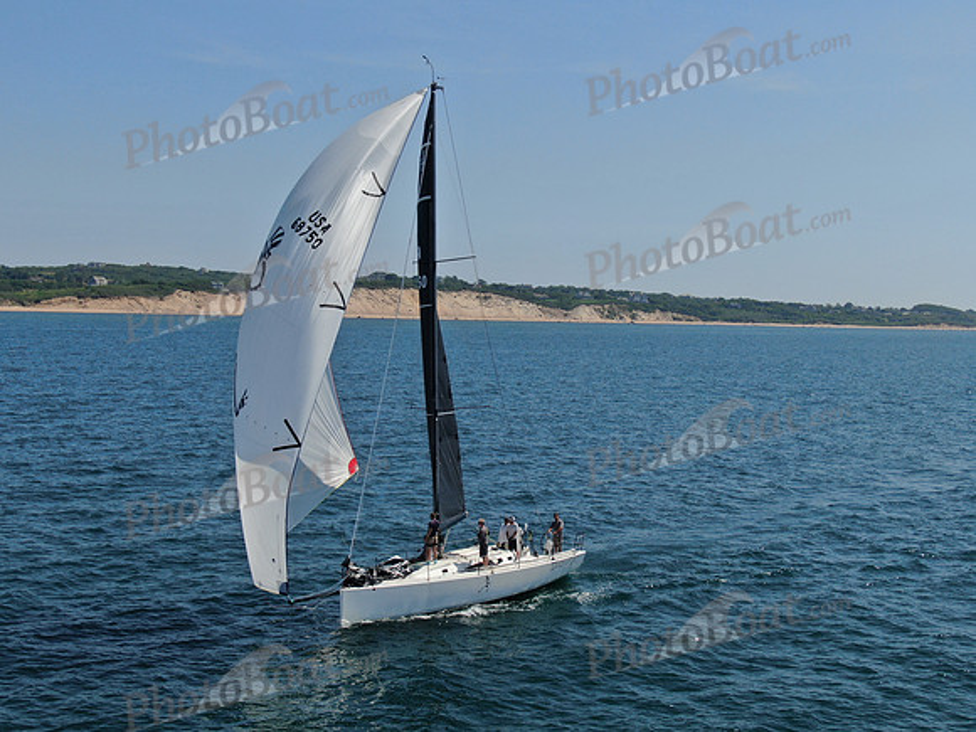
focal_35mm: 48
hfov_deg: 39.7
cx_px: 488
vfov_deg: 30.3
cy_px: 366
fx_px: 1353
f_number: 3.8
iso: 100
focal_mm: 8.6
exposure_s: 1/1250
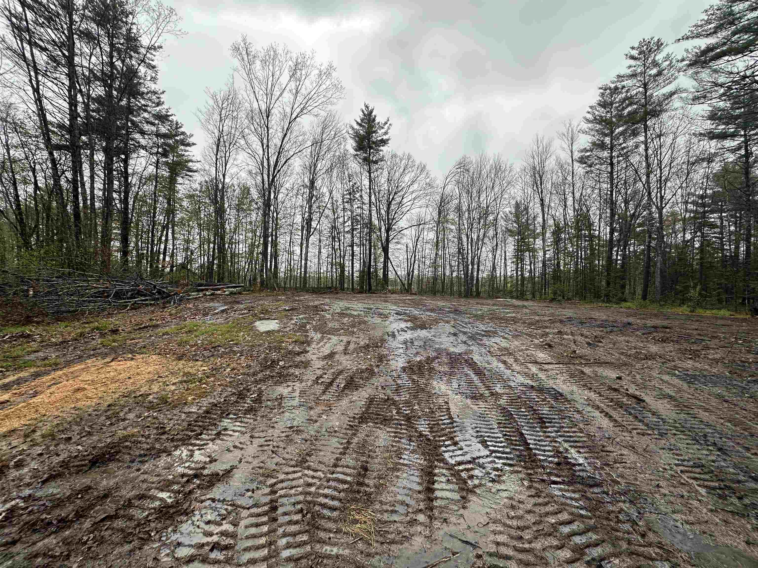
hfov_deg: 102.1
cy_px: 284
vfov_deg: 85.7
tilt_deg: +1.6
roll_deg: -1.0
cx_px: 379
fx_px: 307
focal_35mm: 14
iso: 40
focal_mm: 2.22
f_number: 2.2
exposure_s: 1/171
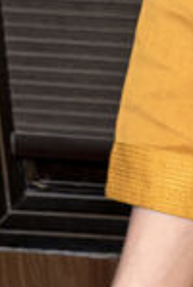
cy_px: 300
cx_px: 517
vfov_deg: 12.0
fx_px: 1353
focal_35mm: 169
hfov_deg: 7.4
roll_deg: -1.8
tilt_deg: -22.6
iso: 125
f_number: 1.6
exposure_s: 1/50
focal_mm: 5.96
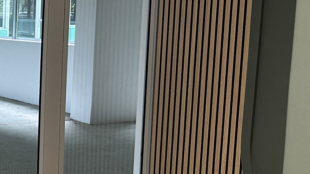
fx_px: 682
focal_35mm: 83
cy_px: 94
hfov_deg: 21.6
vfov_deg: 14.6
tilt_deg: -7.7
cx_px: -150
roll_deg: +0.8
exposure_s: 1/100
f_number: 1.78
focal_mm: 6.86
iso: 125
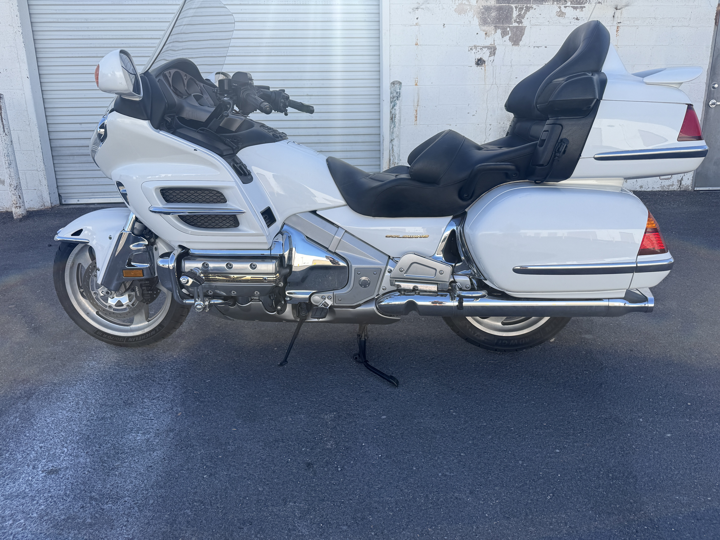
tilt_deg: -14.5
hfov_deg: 71.6
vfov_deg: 56.8
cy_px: 270
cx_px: 360
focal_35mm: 24
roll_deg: +1.1
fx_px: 499
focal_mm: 6.76
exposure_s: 1/1855
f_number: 1.78
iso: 80
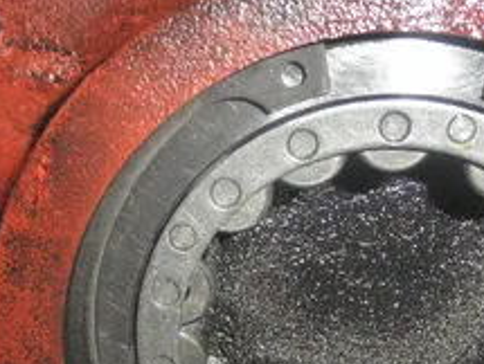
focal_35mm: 52
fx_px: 728
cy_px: 317
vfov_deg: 27.3
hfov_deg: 36.4
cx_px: 320
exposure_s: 1/30
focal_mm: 5
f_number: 8.5
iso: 200
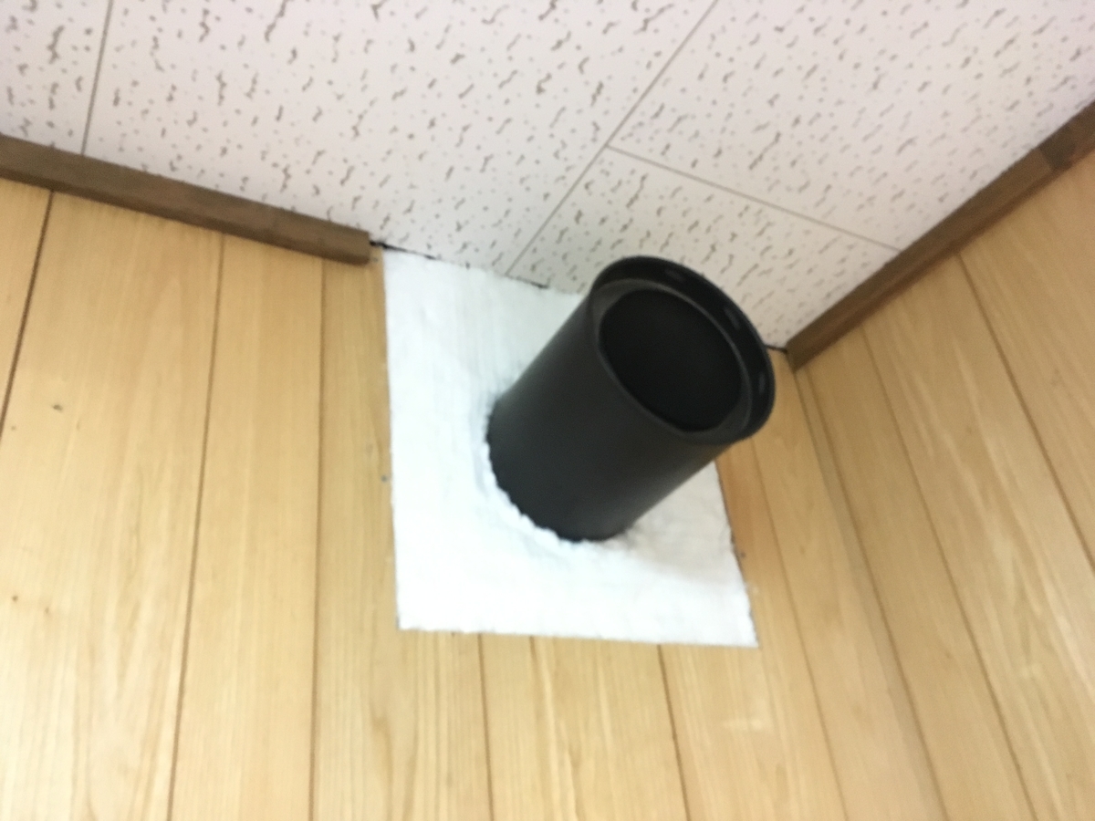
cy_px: 410
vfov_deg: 48.2
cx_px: 548
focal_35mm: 29
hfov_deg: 61.7
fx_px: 917
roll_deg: +6.3
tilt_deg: +29.9
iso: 500
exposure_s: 1/15
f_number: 2.2
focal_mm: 4.15
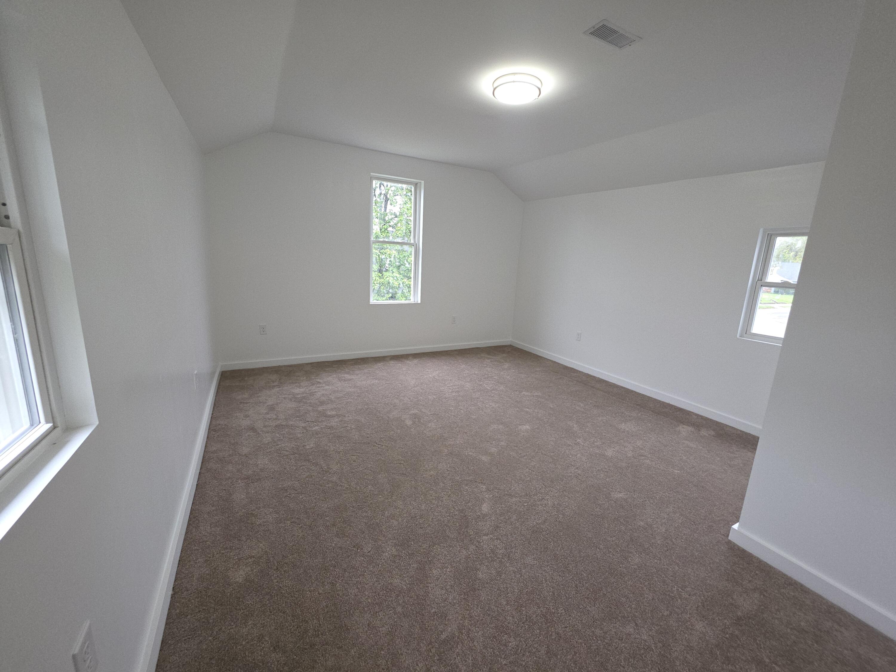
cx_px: 448
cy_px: 336
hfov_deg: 106.2
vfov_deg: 89.9
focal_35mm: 13
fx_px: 336
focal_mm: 2.2
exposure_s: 1/60
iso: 80
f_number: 1.9
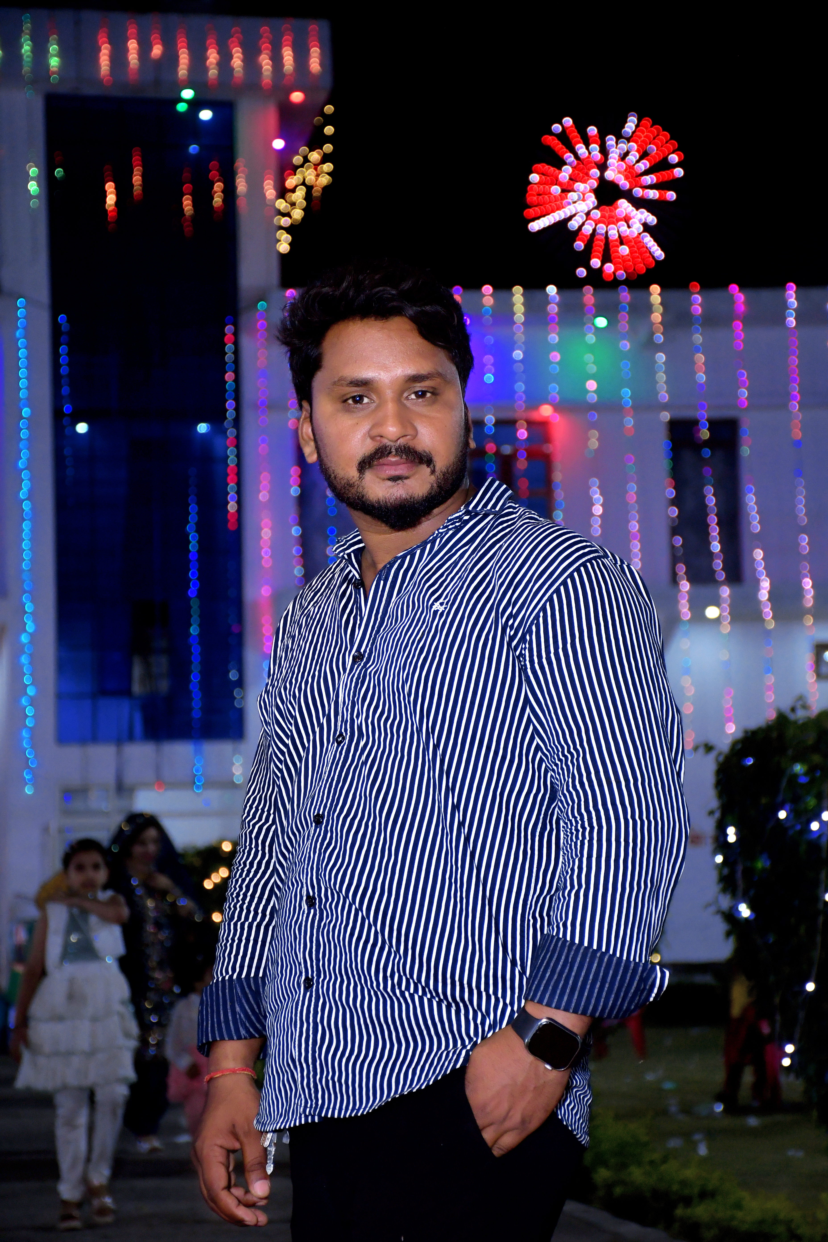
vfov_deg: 21.9
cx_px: 414
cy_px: 621
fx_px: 3208
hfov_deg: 14.7
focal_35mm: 93
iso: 1000
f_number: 5
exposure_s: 1/100
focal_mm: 62
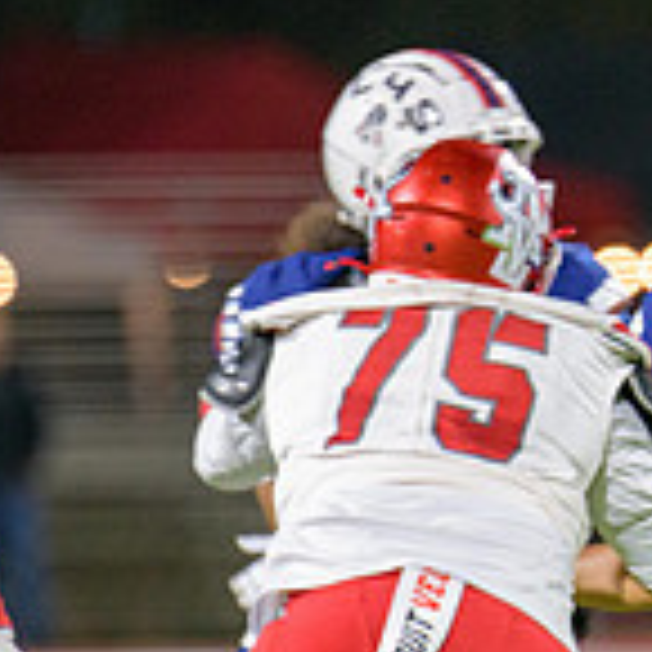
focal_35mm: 1021
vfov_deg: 1.7
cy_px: 573
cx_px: 805
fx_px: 21757
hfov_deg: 1.7
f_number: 2.8
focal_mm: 300
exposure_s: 1/250
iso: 2000
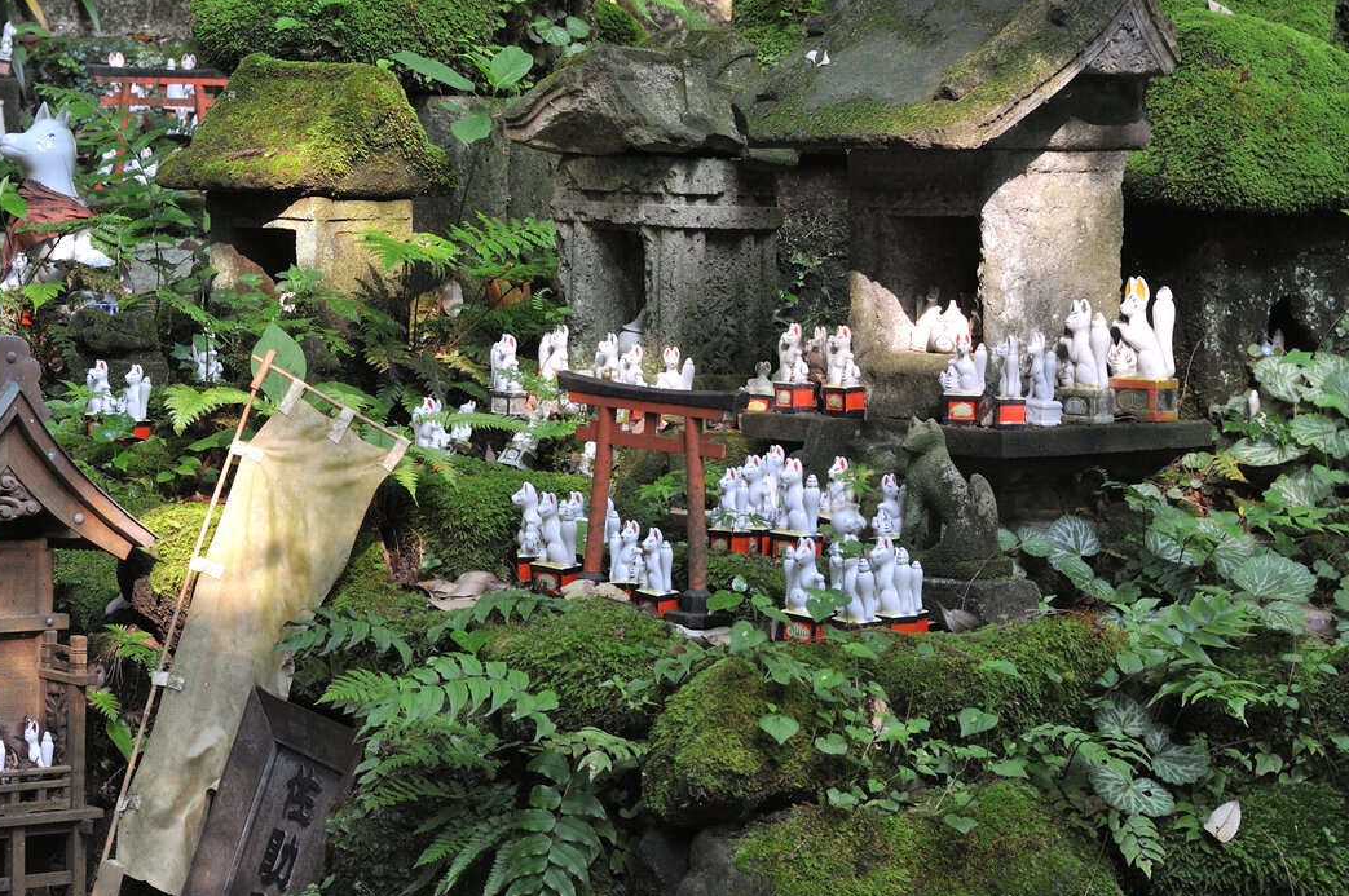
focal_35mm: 115
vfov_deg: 11.9
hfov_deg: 17.7
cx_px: 356
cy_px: 263
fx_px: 4305
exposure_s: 1/80
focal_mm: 50
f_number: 6.3
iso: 500
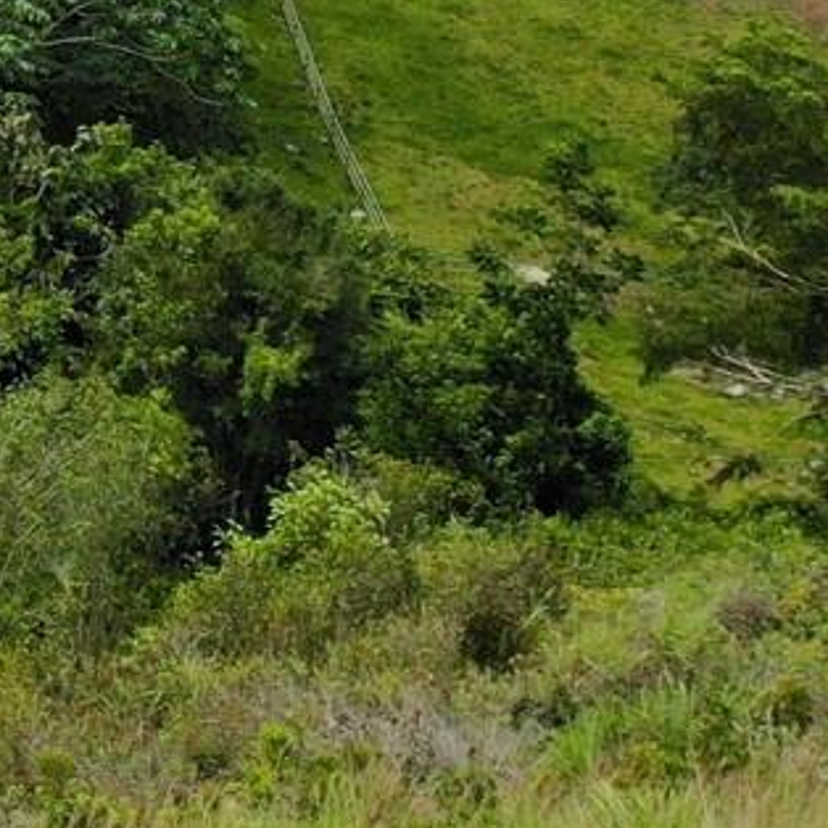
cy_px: -742
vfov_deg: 14.0
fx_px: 2923
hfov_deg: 12.9
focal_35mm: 108
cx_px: -1065
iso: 110
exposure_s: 1/40.8
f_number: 2.8
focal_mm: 4.5
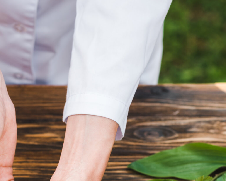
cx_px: -11
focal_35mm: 197
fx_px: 1318
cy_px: 186
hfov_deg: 9.7
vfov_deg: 7.8
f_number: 5
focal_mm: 85
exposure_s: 1/160
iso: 100
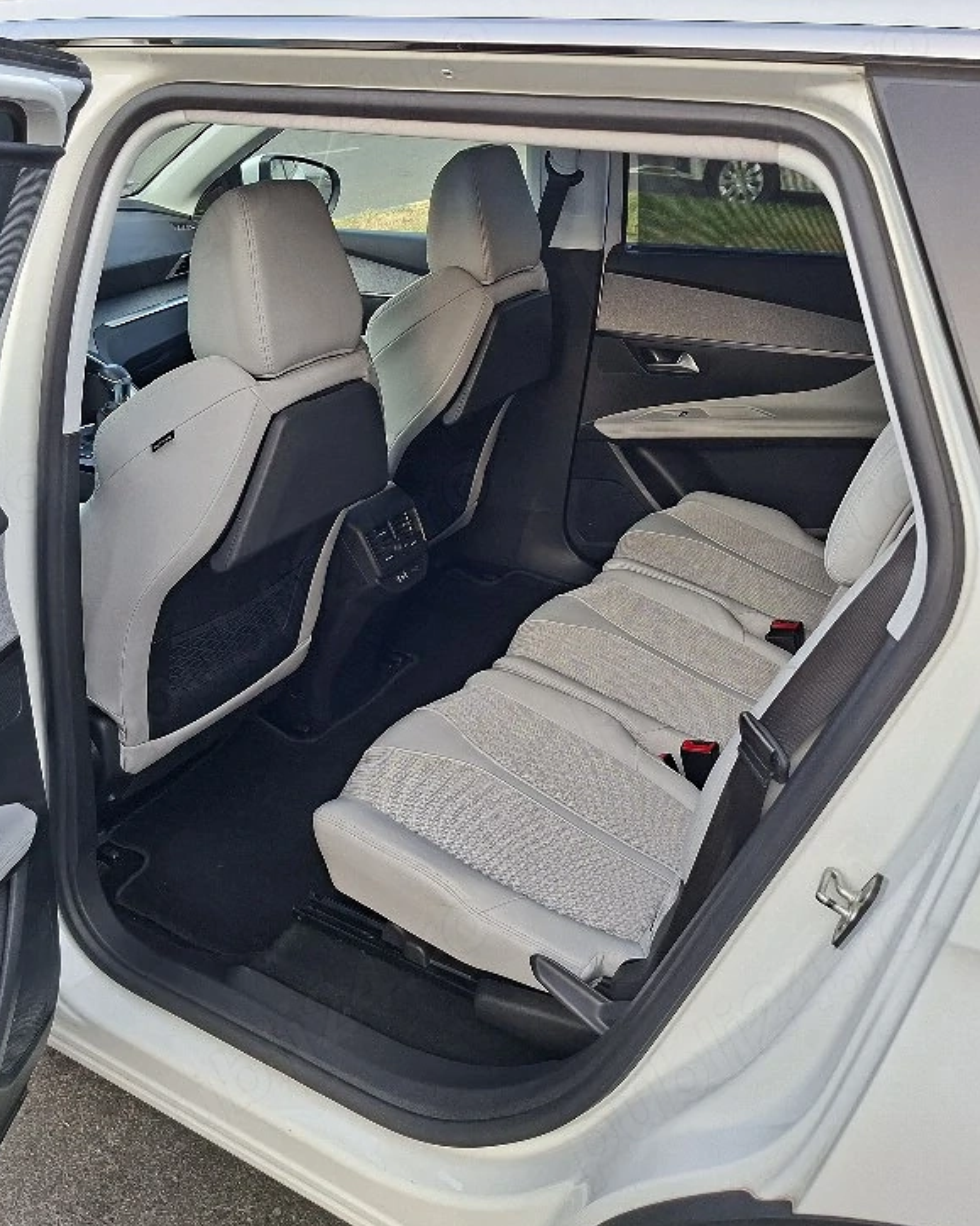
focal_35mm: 31
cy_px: 608
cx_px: 420
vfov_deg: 57.2
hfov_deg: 47.0
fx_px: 1124
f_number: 1.8
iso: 50
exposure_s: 1/179
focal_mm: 5.54
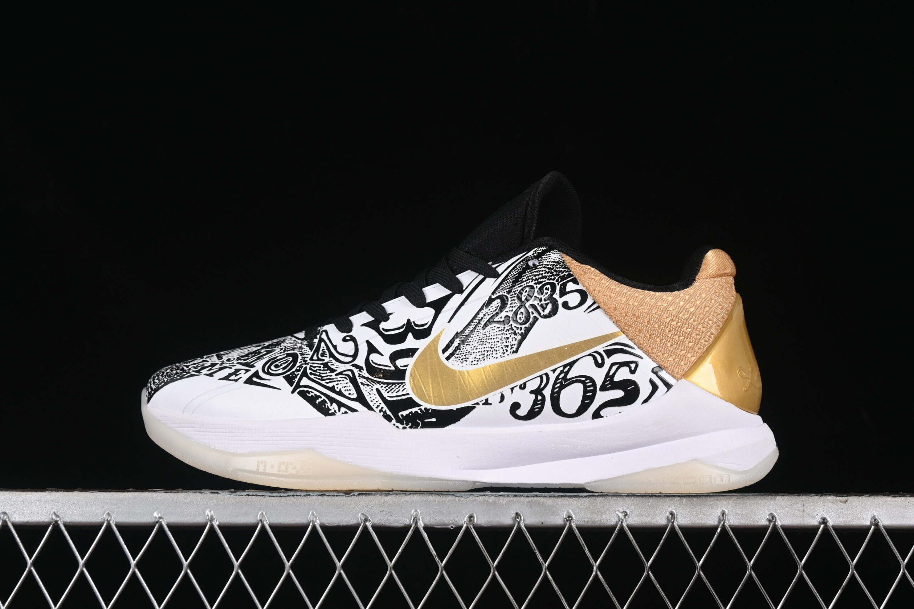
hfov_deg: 27.0
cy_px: 304
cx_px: 457
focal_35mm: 75
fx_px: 1904
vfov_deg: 18.2
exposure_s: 1/80
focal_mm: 50
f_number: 8
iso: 160
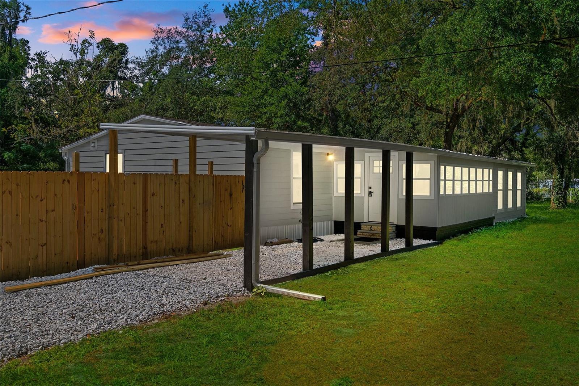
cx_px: 290
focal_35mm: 32
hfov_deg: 58.7
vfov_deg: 41.1
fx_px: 515
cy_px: 193
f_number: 8
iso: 320
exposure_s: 1/80
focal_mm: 32
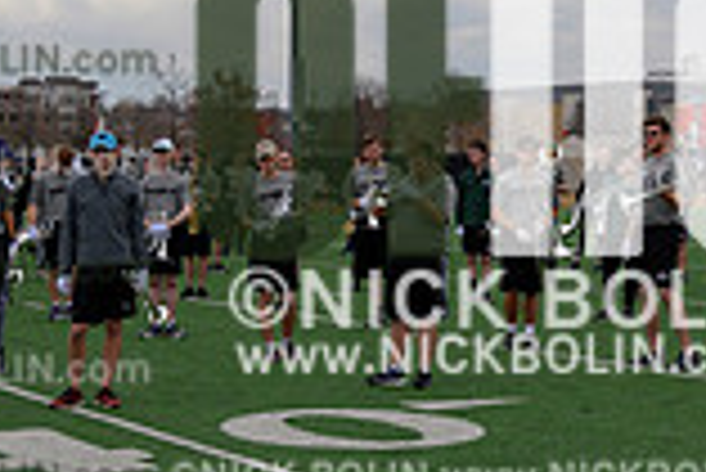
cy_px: 164
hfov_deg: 19.3
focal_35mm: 105
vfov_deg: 13.1
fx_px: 2061
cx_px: 513
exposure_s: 1/1000
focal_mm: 28.5
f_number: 4
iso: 100
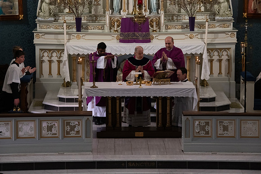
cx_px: 130
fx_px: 1088
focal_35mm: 150
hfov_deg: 13.7
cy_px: 87
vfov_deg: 9.2
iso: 4000
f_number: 10
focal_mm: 150
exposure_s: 1/100
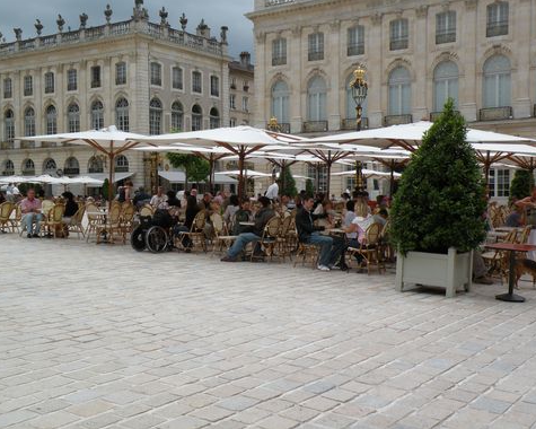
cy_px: 214
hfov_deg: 42.0
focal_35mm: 44
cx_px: 276
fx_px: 698
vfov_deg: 34.2
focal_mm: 7.4
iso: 64
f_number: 5.6
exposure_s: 1/206
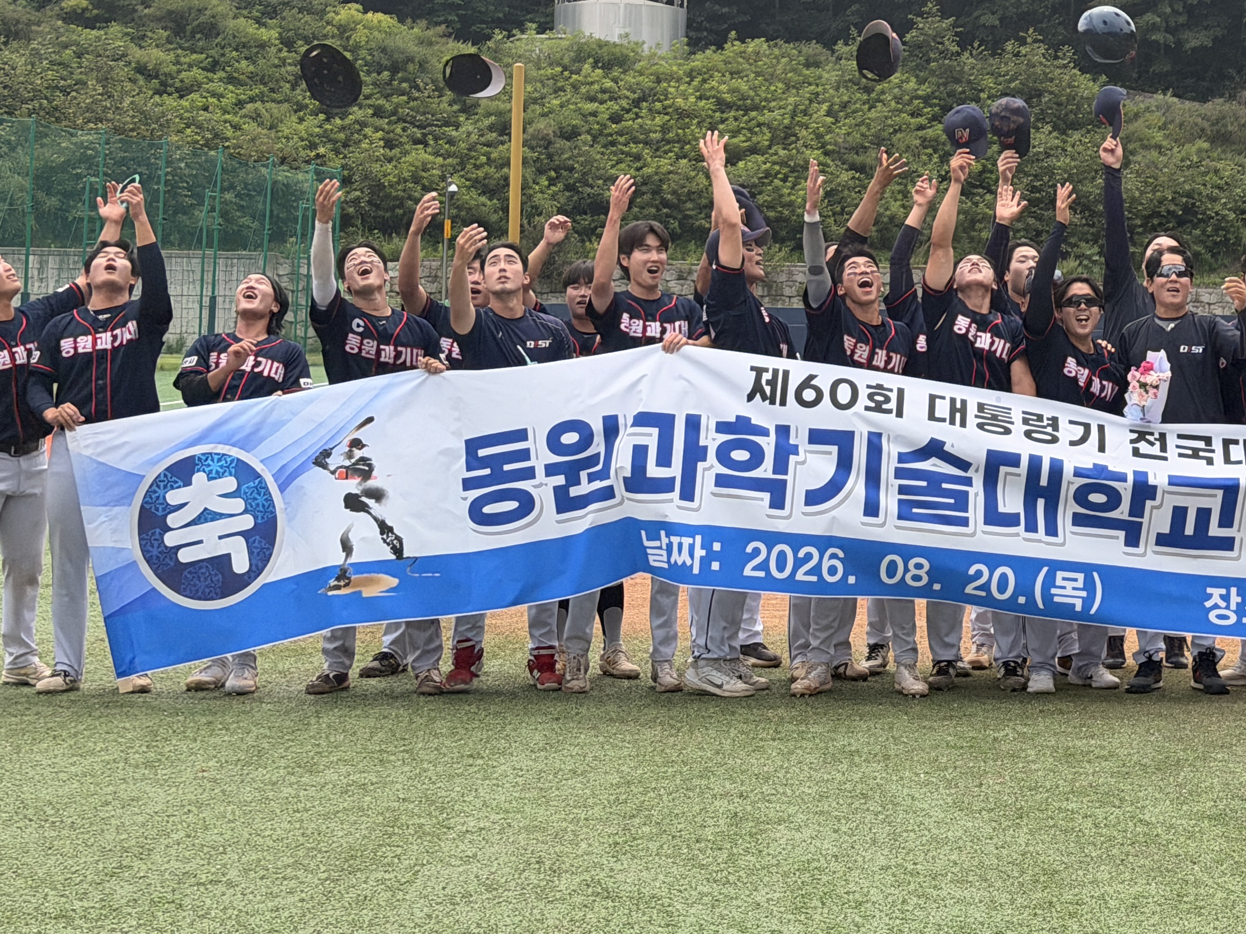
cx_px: 1060
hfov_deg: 22.1
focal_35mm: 87
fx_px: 3131
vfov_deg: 16.8
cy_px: 109
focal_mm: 6.76
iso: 80
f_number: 1.78
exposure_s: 1/2667
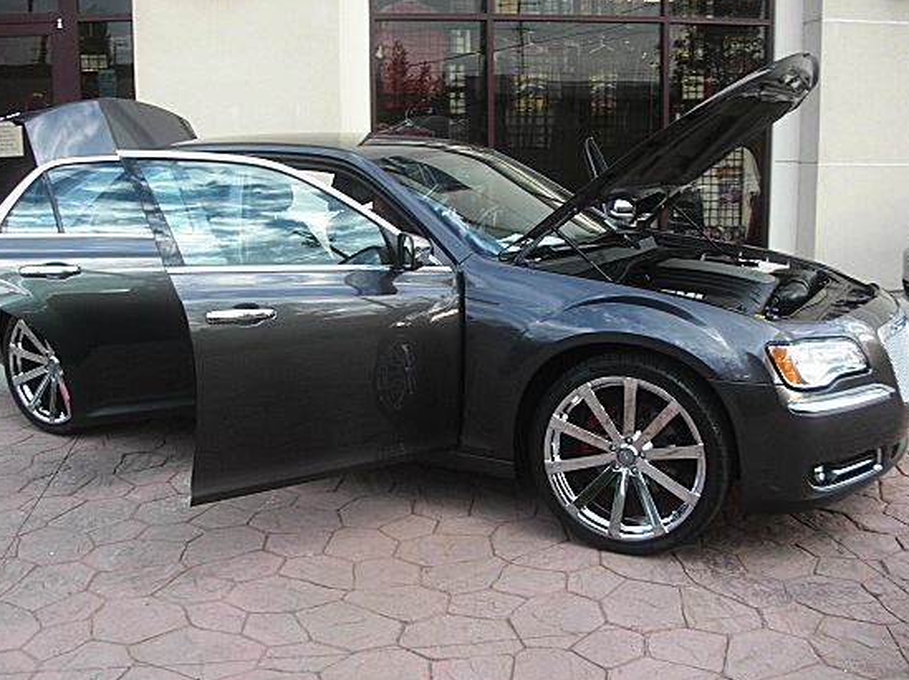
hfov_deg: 44.8
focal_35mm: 42
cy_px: 328
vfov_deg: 34.3
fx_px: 1102
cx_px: 430
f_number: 2.8
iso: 50
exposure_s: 1/80
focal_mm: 6.3
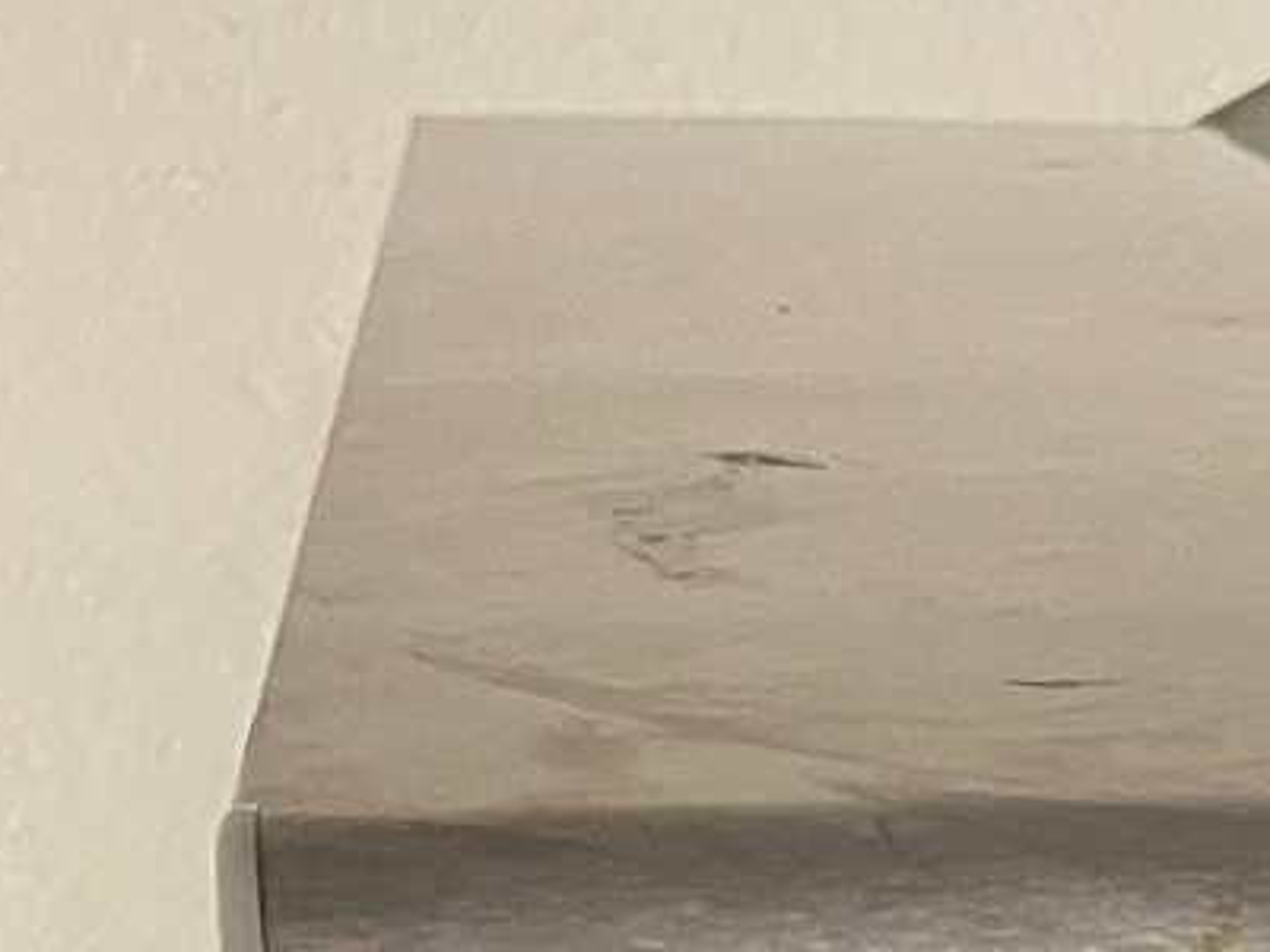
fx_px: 4880
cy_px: 2323
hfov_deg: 11.8
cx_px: 3127
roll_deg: -2.3
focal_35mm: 133
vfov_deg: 9.8
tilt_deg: -26.8
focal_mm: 5.1
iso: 500
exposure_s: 1/60
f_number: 1.6
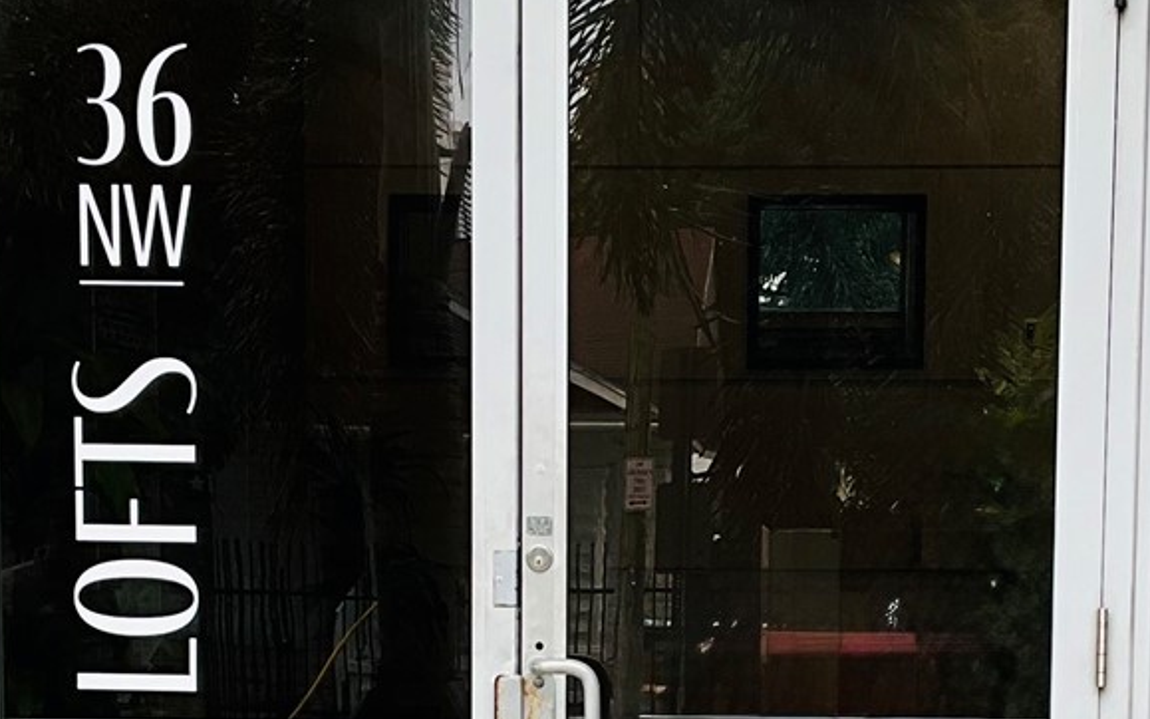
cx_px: 669
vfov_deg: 15.0
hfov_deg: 24.3
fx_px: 2664
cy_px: 783
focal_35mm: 85
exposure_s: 1/312
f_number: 1.8
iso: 25
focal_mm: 3
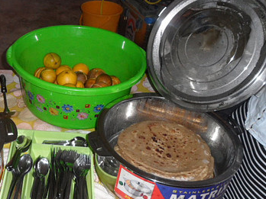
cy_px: 102
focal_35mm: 45
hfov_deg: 40.2
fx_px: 346
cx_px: 50
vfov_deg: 32.2
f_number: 3.5
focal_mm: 4.9
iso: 200
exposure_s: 1/45
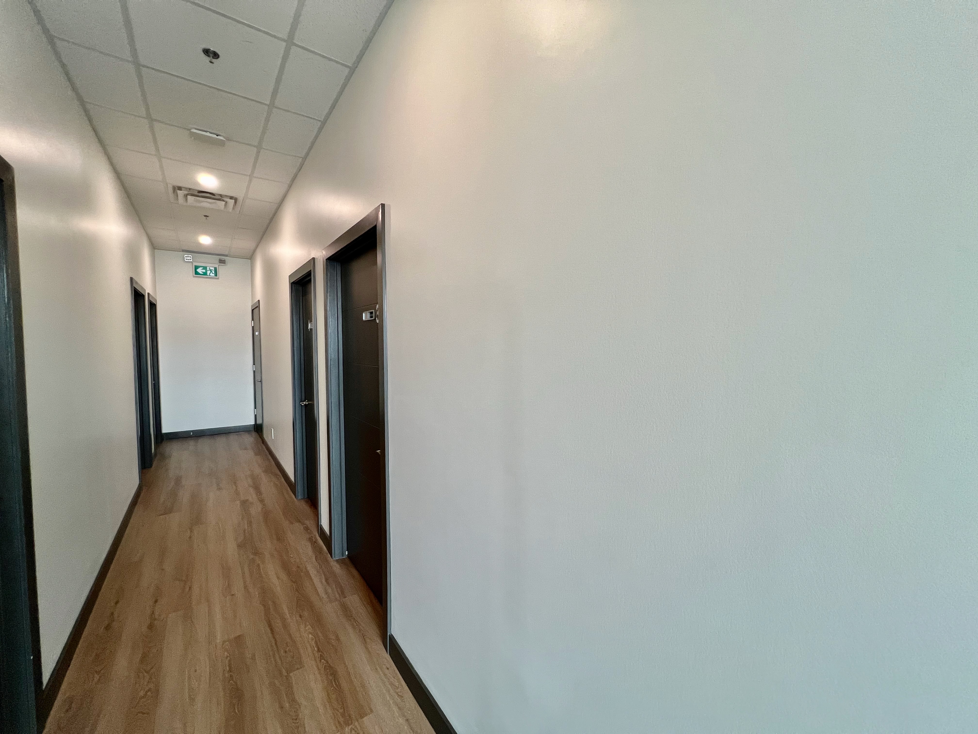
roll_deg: -0.2
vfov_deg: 89.9
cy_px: 367
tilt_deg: -2.9
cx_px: 489
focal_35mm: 13
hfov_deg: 106.2
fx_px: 367
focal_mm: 1.57
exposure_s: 1/120
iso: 250
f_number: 1.8
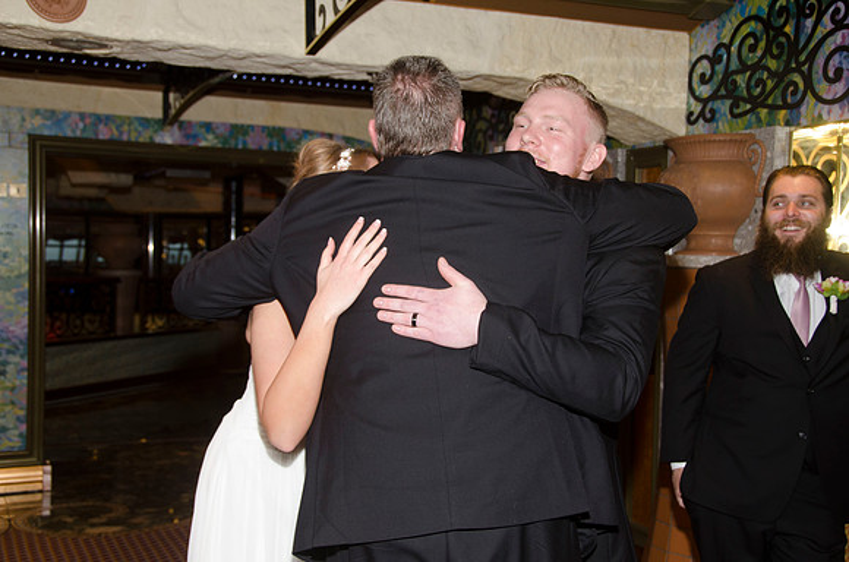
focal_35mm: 44
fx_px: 1024
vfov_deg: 30.7
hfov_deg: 45.0
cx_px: 424
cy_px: 281
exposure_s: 1/60
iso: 400
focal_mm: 29
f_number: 5.6
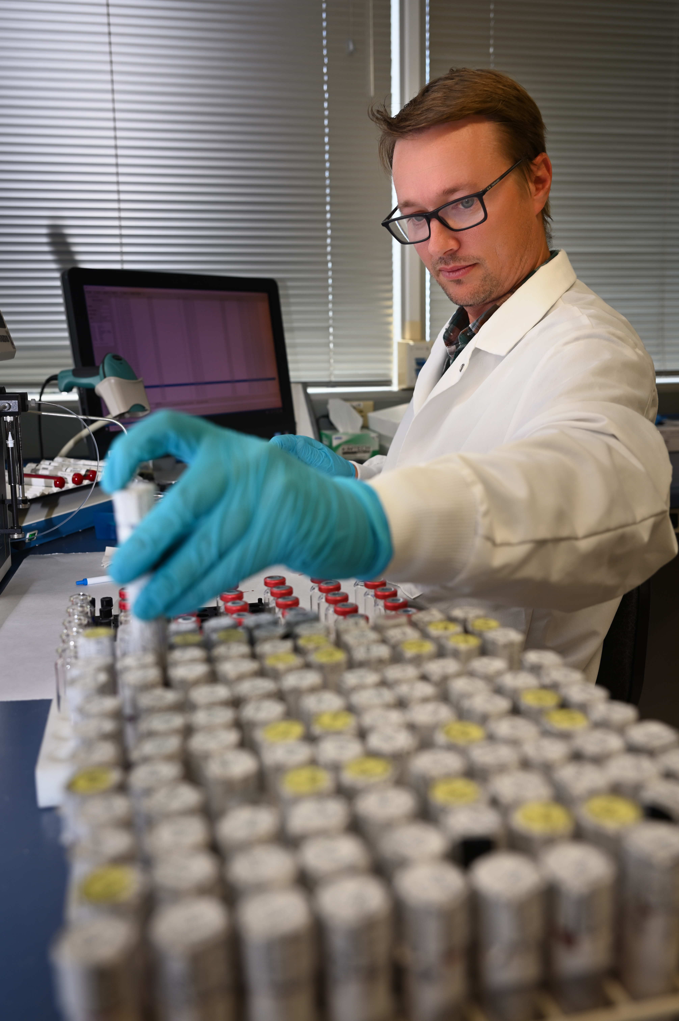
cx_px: 340
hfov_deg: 42.3
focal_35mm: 31
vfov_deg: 60.3
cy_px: 510
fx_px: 878
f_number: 4
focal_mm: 31
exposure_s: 1/125
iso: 250
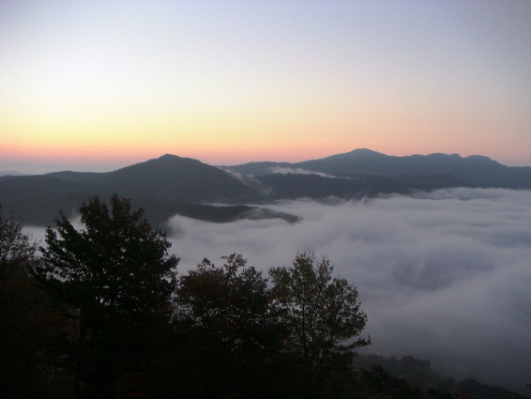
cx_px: 266
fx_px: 691
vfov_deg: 32.2
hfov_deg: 42.1
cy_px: 200
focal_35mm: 45
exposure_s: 1/100
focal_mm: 7
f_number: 2.9
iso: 160
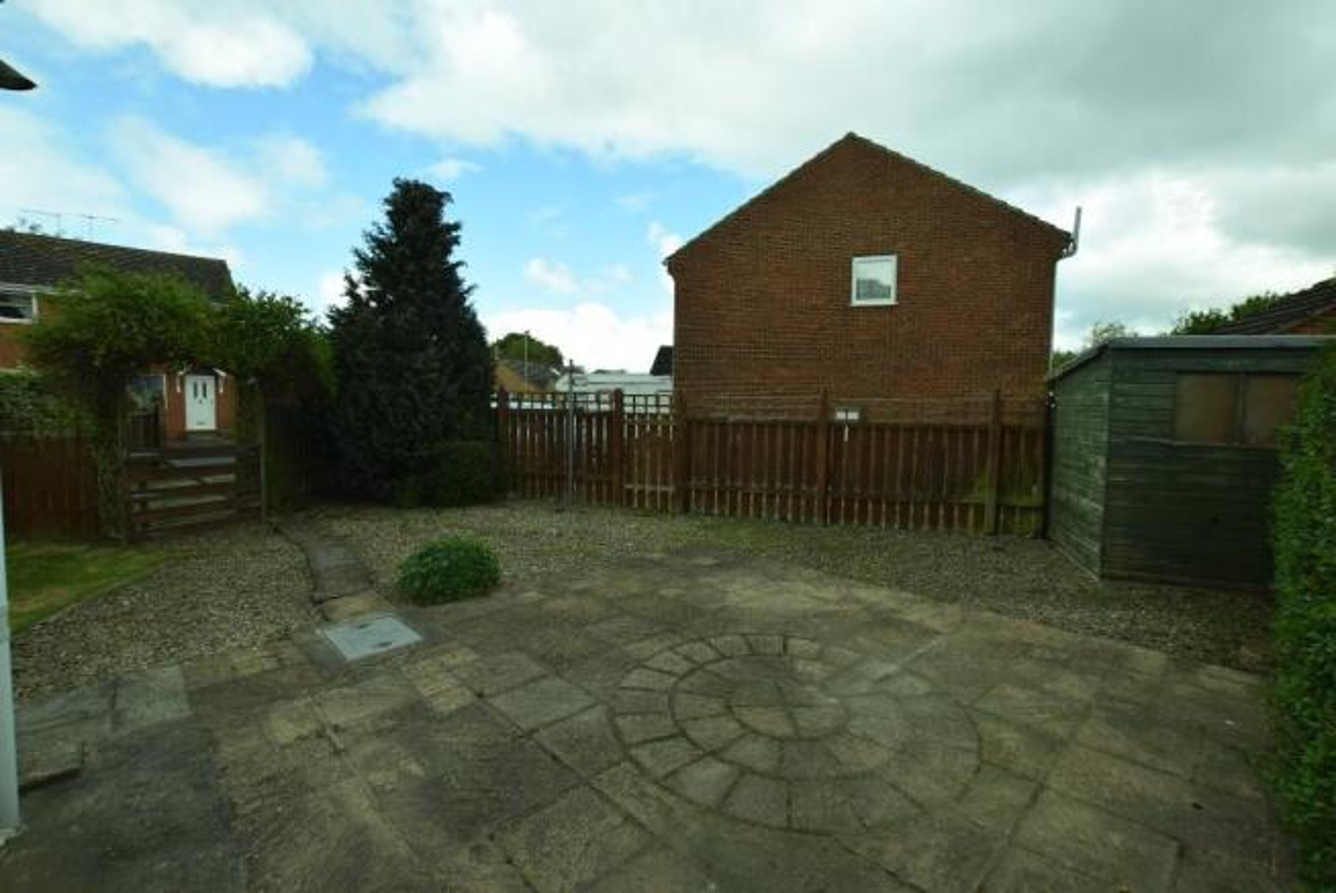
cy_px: 446
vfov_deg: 77.4
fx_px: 557
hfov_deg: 100.4
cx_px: 668
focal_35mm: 15
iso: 100
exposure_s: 1/160
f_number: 6.3
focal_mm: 10
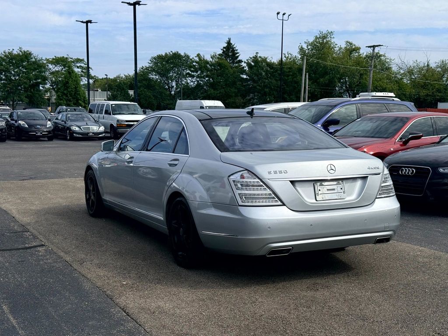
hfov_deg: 39.6
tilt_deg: -5.0
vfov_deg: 30.3
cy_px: 168
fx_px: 622
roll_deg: -1.0
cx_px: 224
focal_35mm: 48
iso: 64
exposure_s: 1/11364
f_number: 1.78
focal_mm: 6.76
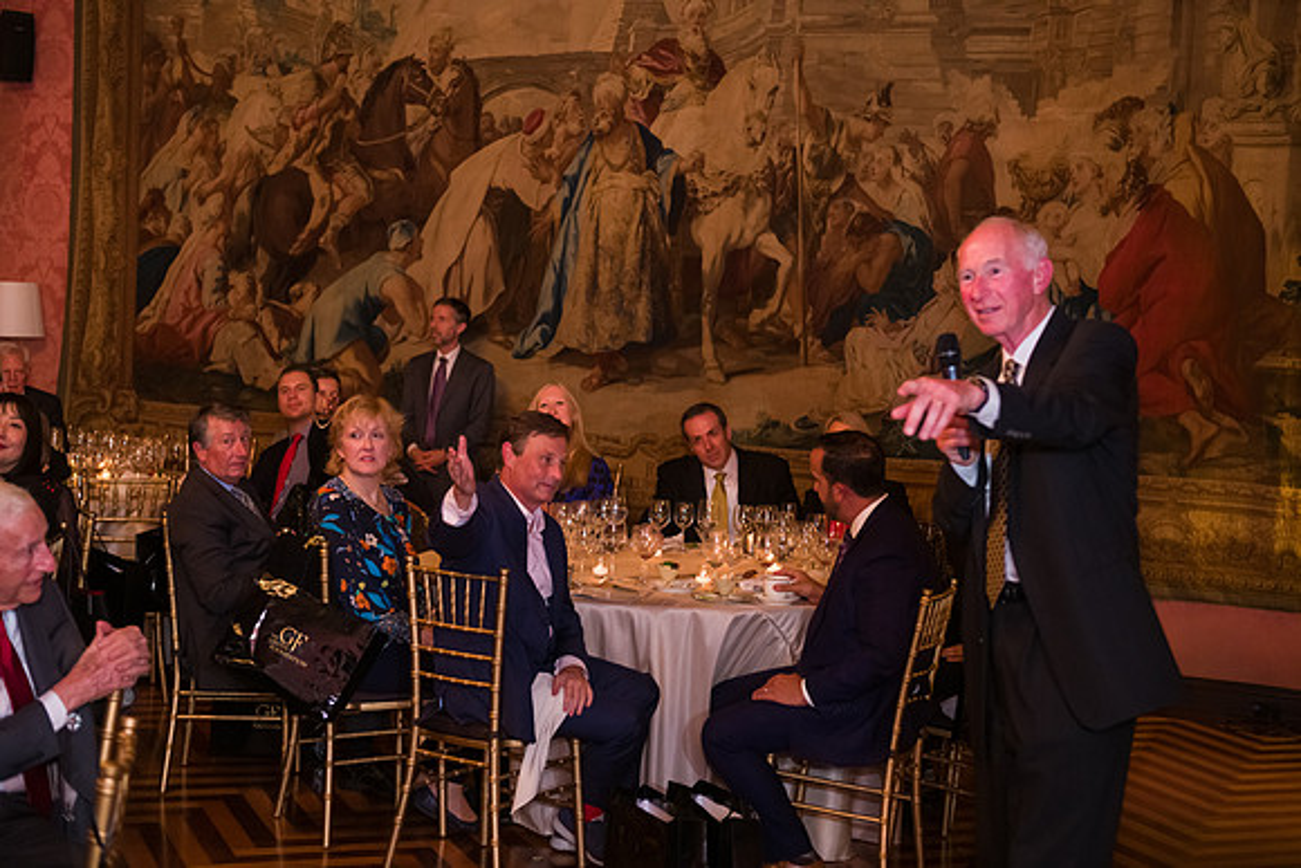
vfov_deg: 24.6
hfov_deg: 36.2
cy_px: 434
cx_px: 650
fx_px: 1988
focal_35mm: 55
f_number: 3.2
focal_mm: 55
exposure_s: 1/100
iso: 3200
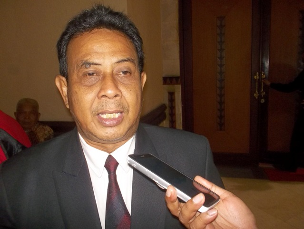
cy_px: 114
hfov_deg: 61.6
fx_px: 255
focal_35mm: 29
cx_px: 152
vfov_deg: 48.3
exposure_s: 1/30
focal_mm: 4.1
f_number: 3.3
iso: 160
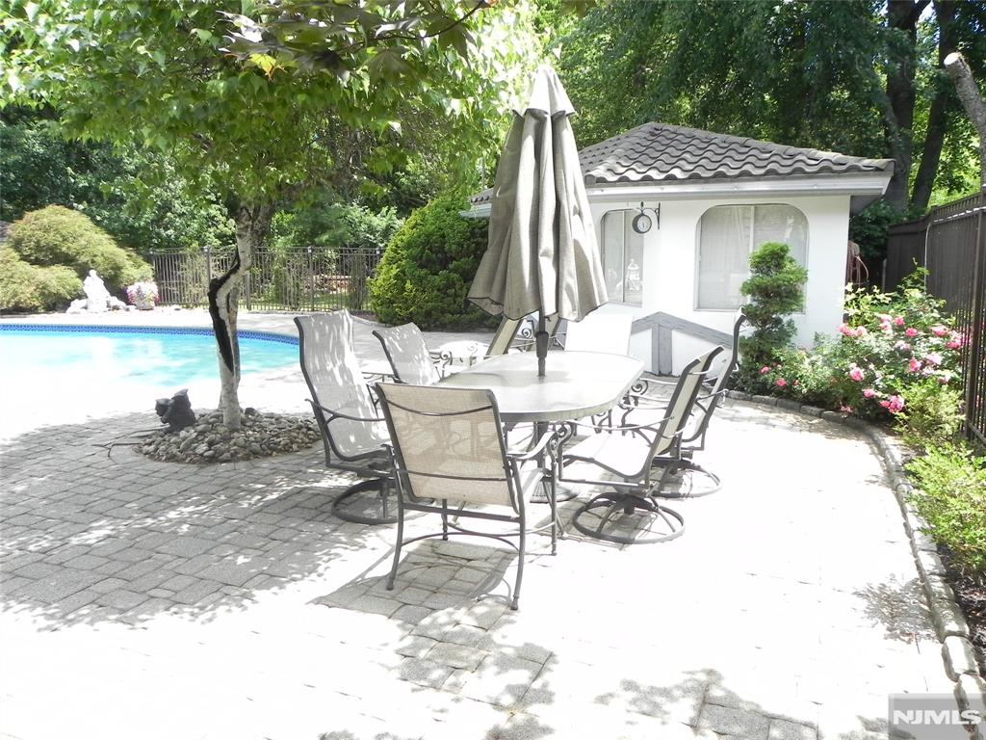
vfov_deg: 53.1
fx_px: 741
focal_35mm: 26
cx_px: 493
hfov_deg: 67.3
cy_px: 370
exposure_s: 1/156
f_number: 5
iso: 160
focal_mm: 4.6
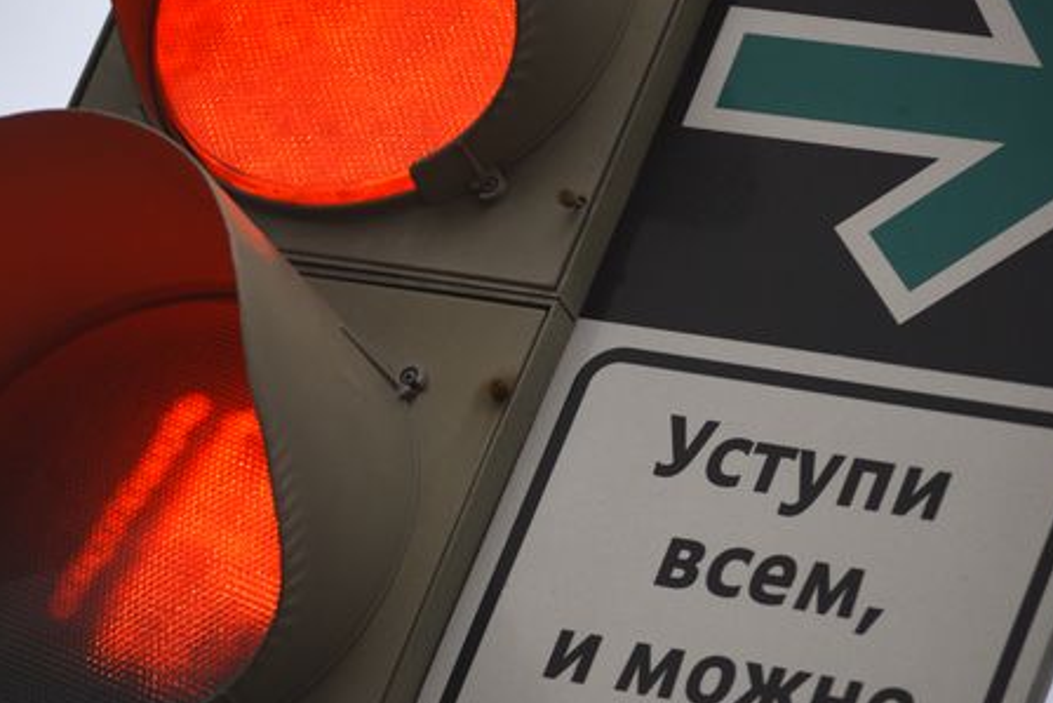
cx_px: 472
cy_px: 329
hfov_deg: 7.8
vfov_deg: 5.2
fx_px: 7753
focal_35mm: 265
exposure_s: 1/800
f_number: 2.8
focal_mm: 170
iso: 800
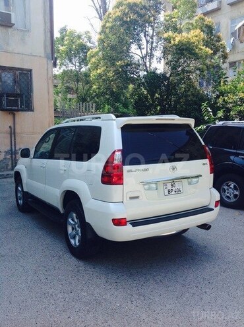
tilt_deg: -5.0
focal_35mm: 35
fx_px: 330
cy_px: 164
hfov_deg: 40.6
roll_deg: +0.4
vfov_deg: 52.7
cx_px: 122
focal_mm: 4.28
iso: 50
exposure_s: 1/630
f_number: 2.4
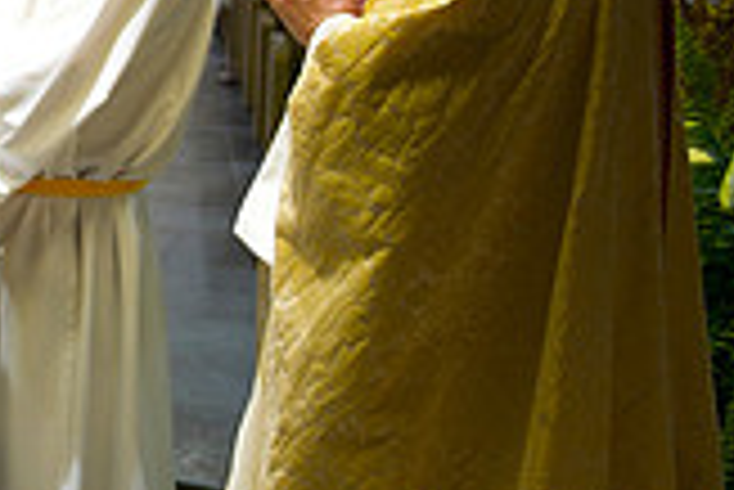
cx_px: -270
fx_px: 2245
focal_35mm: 110
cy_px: -121
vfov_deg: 12.2
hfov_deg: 17.2
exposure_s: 1/160
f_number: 2.8
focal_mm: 31
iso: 2000
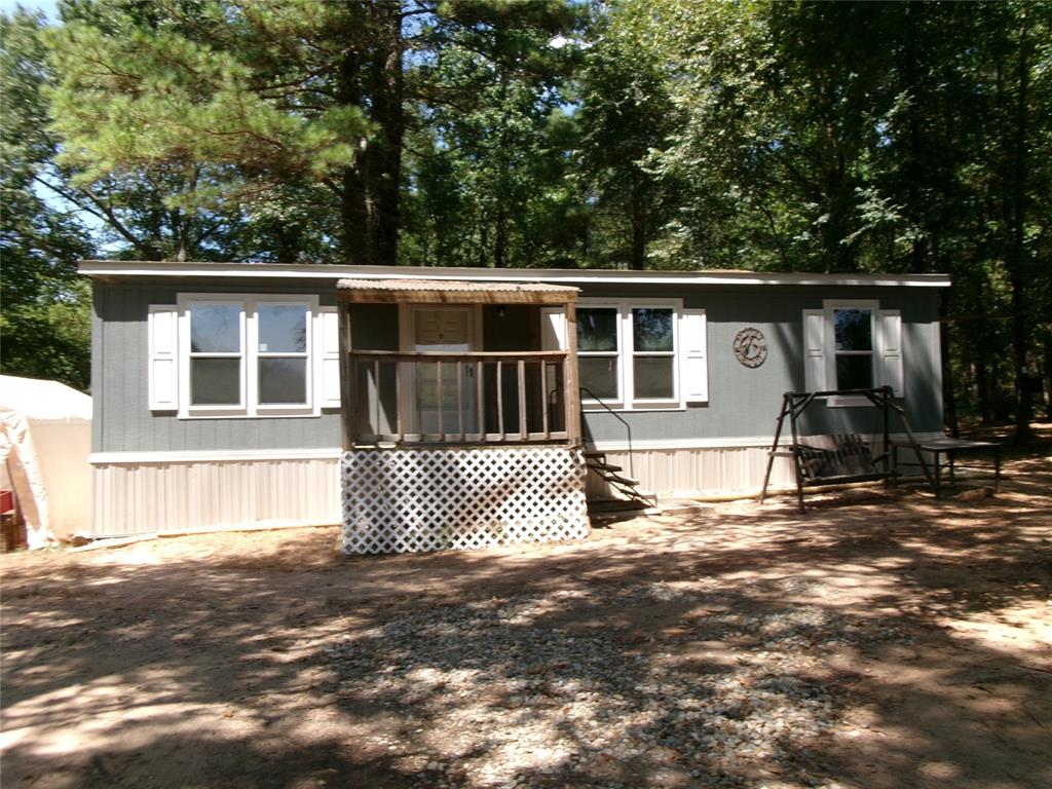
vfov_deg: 49.7
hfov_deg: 63.4
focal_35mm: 28
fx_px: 851
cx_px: 526
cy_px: 394
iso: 100
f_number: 10.8
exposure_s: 1/52
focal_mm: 5.1
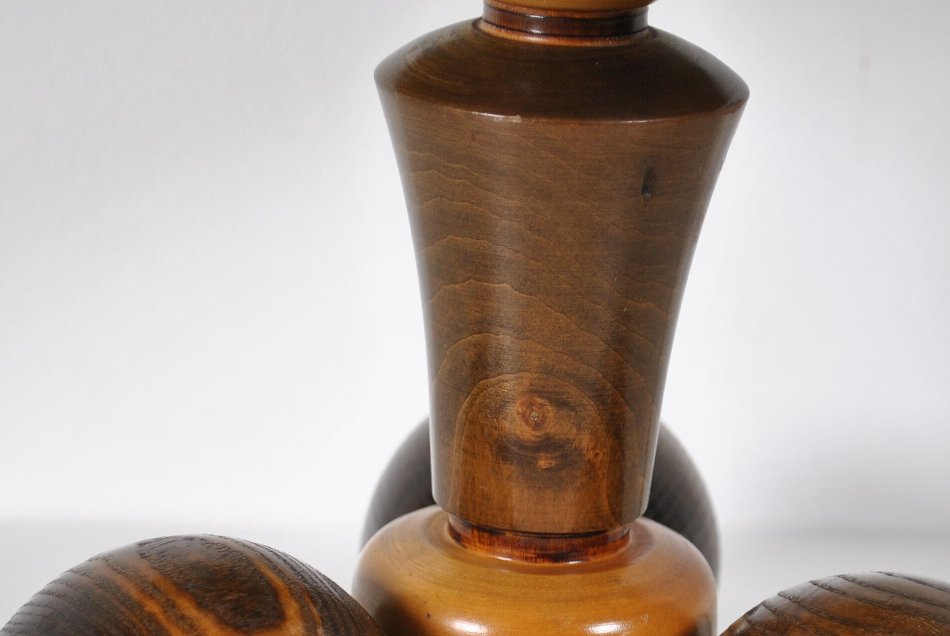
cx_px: 542
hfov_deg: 14.9
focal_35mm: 137
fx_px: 3620
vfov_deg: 10.0
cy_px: 540
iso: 200
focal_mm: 45
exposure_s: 1/100
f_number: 5.3
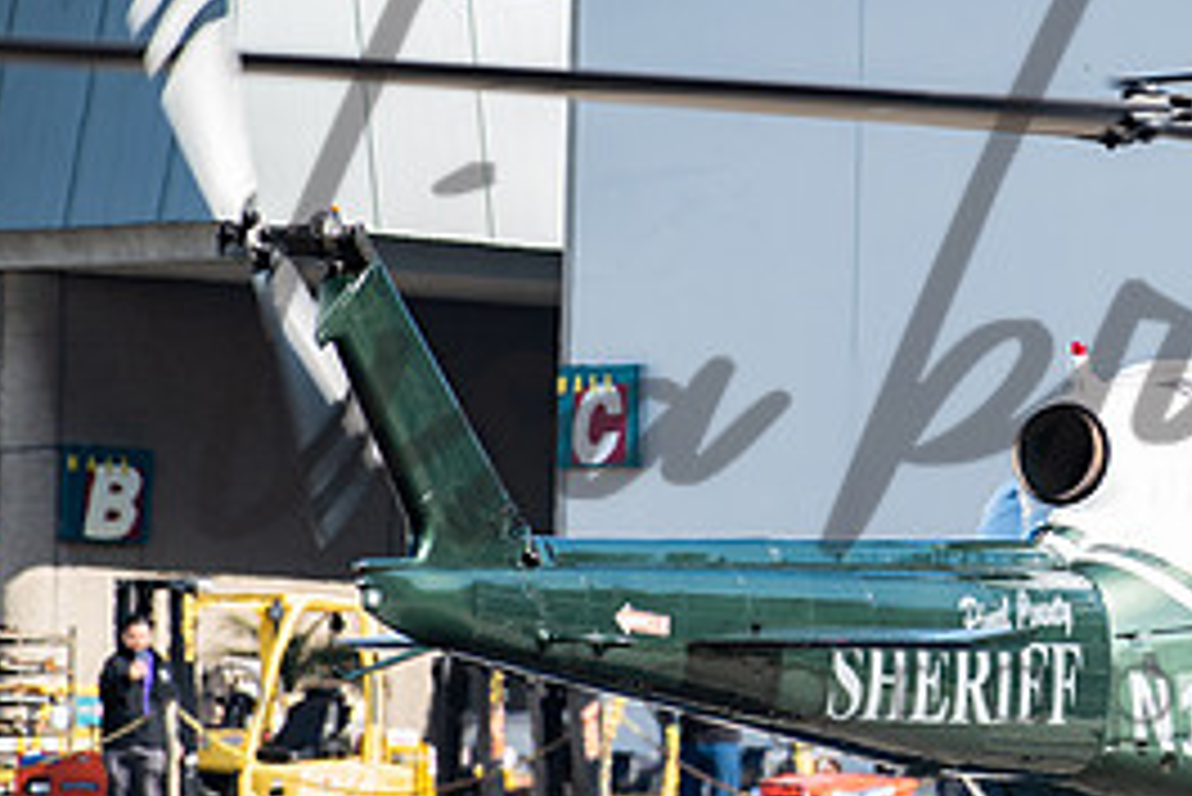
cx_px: 1201
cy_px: 349
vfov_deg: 3.6
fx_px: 12622
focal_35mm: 381
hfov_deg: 5.4
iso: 100
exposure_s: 1/320
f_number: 4.8
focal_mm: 116
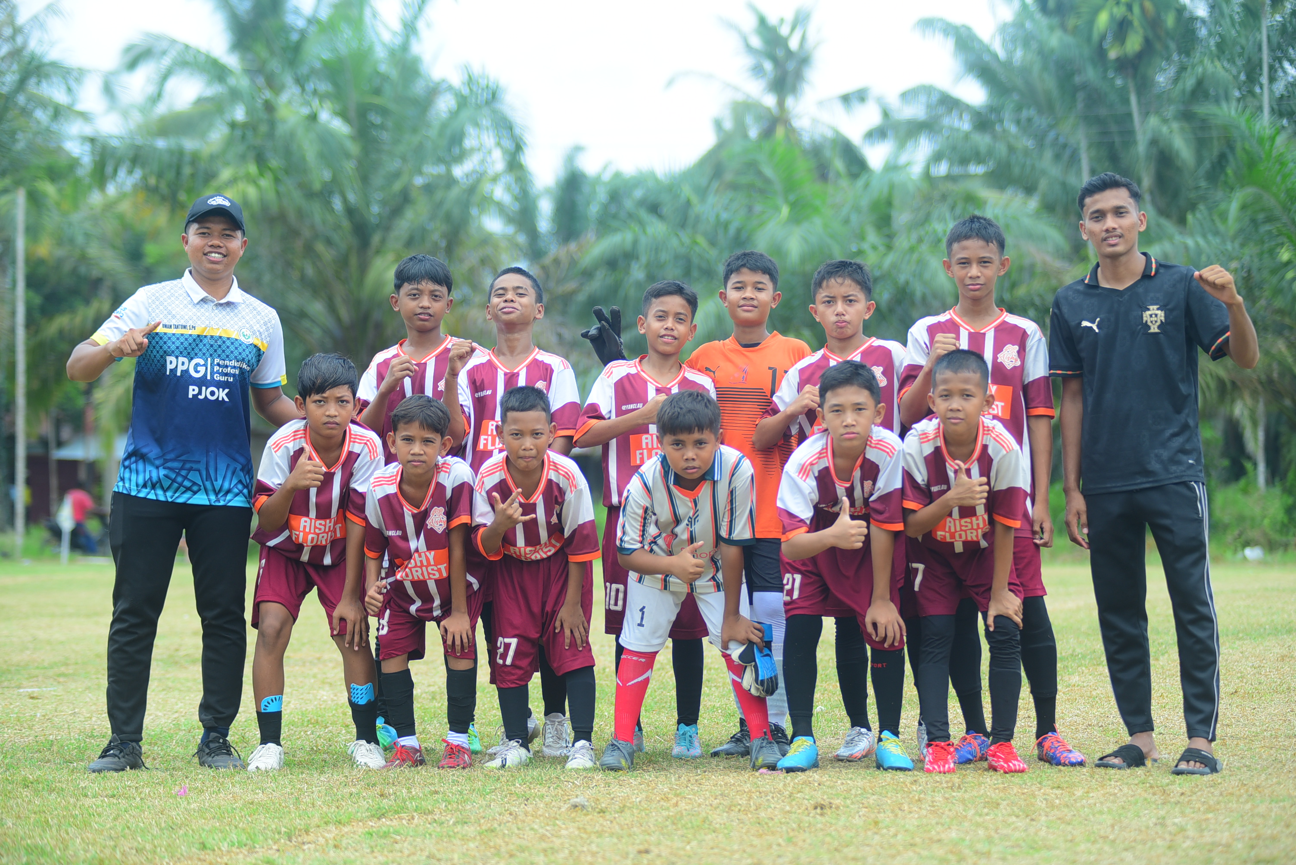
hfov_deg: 20.4
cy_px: 432
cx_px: 648
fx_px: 3601
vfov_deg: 13.7
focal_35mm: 100
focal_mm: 100
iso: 280
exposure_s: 1/1000
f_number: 2.8
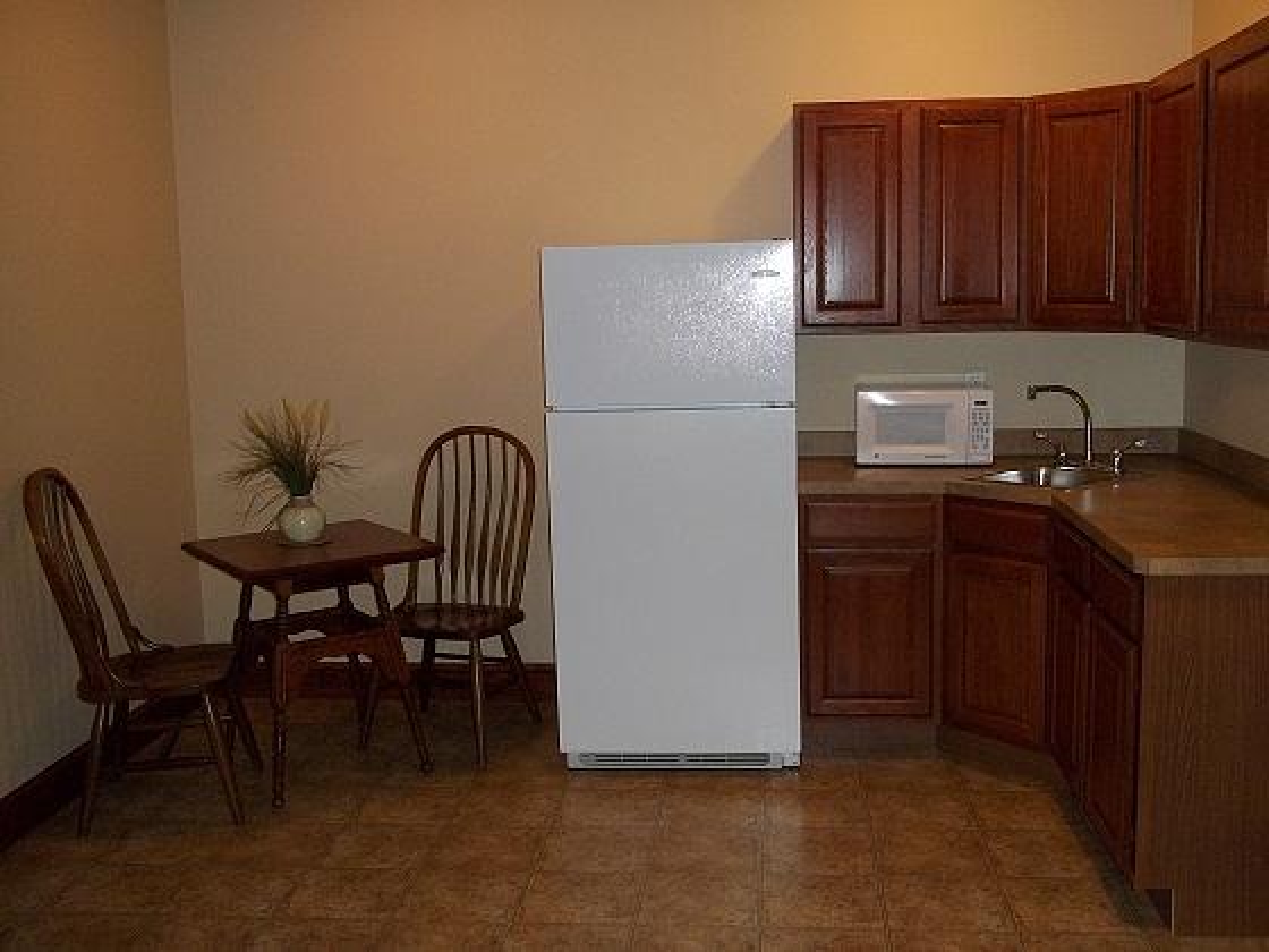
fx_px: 1320
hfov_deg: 51.4
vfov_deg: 39.7
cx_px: 634
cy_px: 476
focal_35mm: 36
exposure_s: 1/30
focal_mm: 6.5
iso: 160
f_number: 3.1
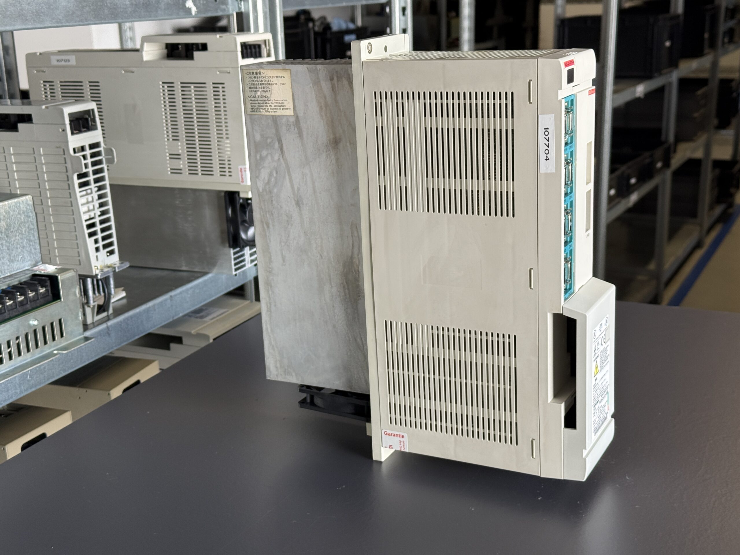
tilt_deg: -15.6
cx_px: 370
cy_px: 278
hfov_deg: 39.7
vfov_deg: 30.3
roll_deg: +0.2
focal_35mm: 48
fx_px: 1026
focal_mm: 6.76
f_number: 1.78
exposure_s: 1/100
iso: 64
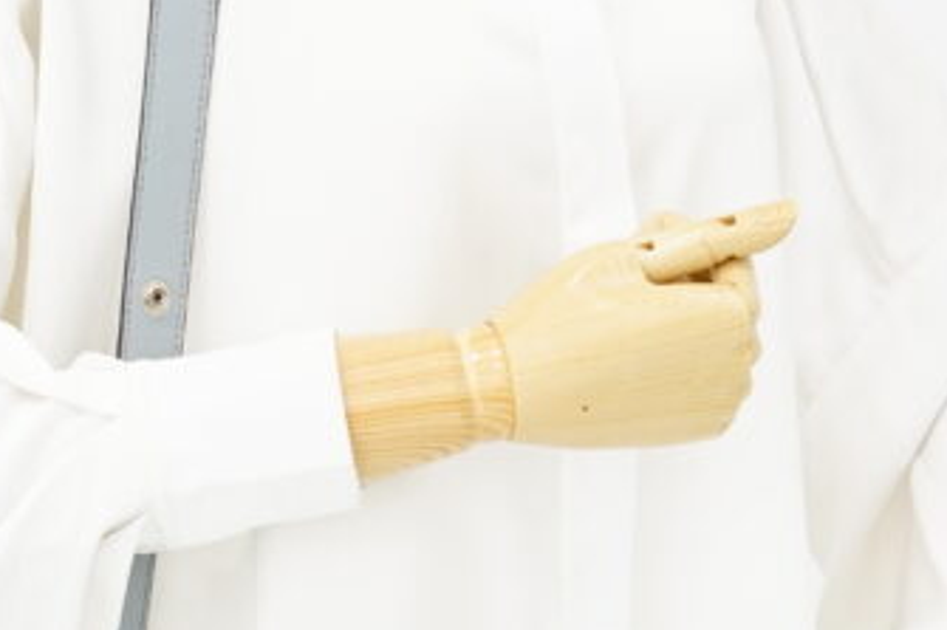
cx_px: 295
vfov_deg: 9.0
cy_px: 350
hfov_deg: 13.4
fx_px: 4023
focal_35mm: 153
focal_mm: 50
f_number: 6.3
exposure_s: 1/8
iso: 640
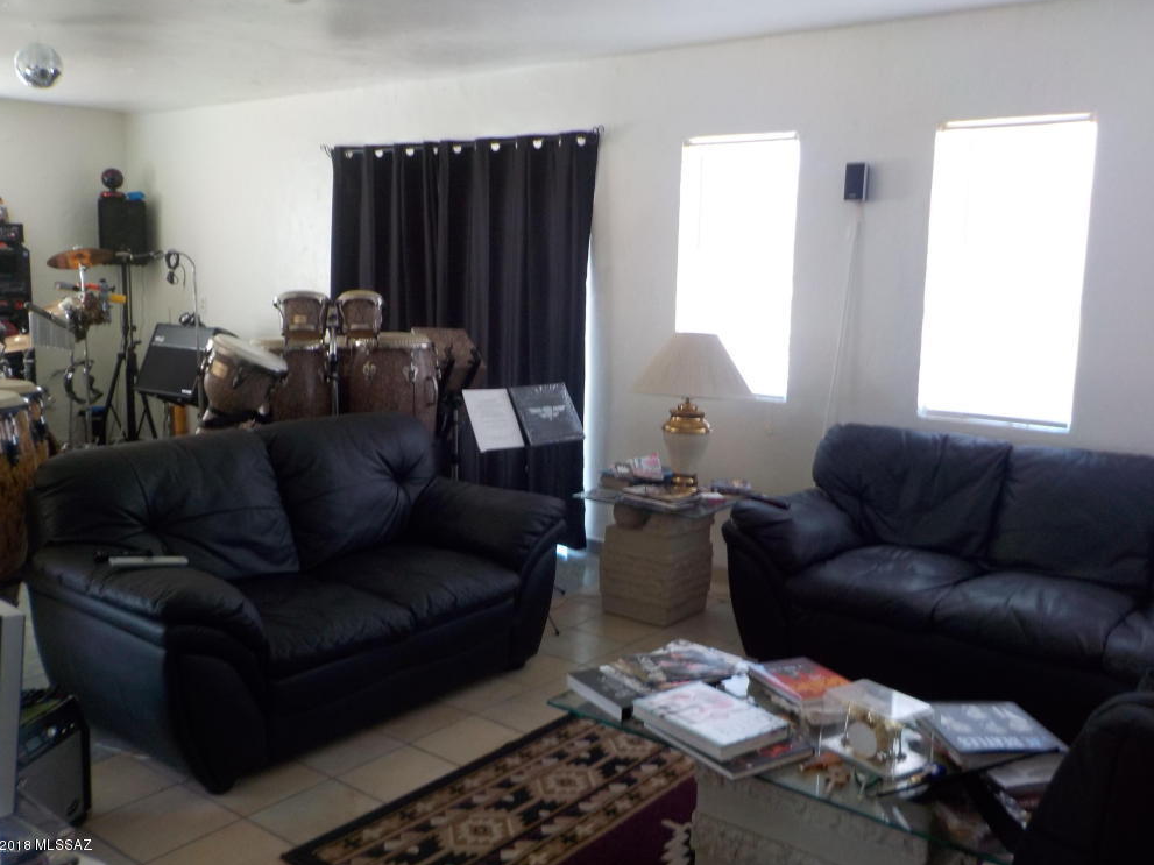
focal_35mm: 31
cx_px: 578
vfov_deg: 45.4
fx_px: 1033
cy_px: 431
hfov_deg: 58.4
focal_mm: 4.1
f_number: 3.3
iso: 180
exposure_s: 1/30
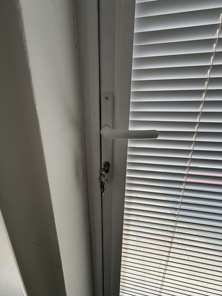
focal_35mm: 14
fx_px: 120
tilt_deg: -17.0
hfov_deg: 85.7
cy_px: 148
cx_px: 111
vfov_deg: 102.1
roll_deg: -0.2
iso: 64
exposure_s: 1/502
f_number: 2.2
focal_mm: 2.22
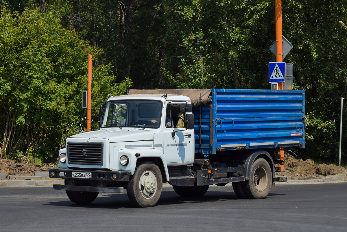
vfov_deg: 18.9
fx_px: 694
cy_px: 116
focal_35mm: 72
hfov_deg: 28.1
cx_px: 174
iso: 200
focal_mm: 48
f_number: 7.1
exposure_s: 1/1000
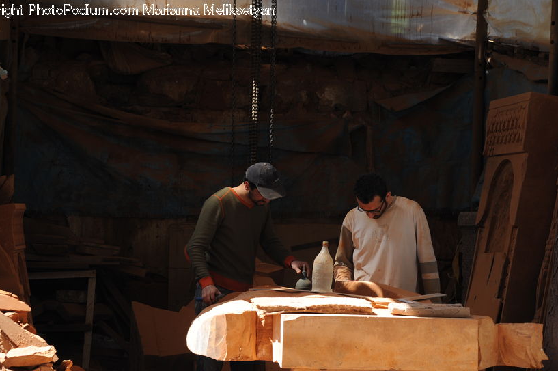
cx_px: 273
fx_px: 1672
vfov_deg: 12.7
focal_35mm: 108
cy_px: 198
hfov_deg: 18.9
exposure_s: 1/160
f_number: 6.3
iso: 200
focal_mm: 98
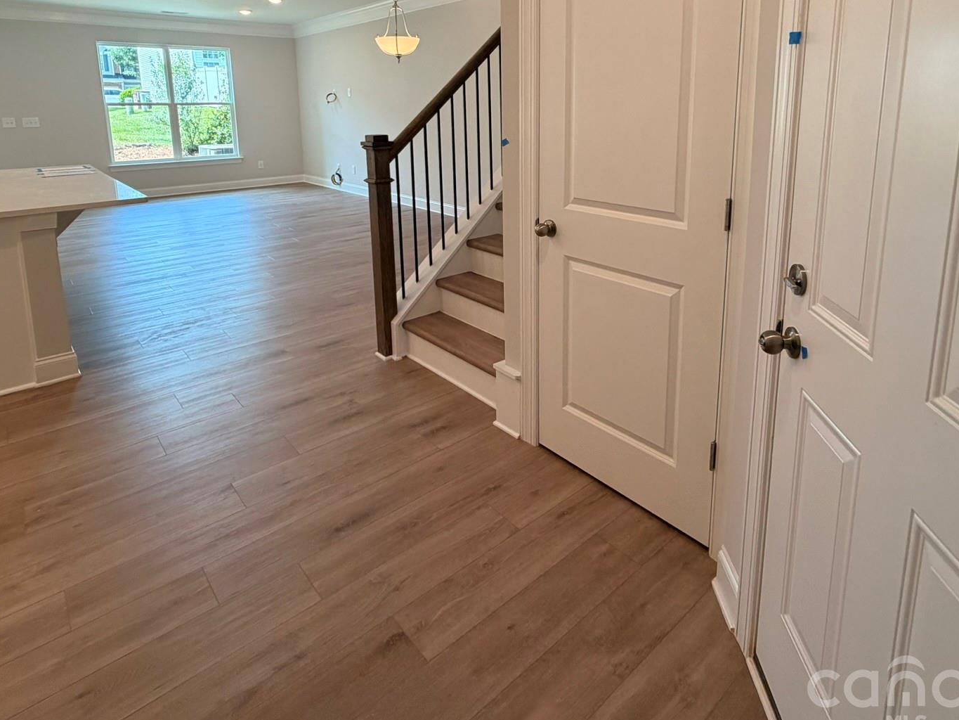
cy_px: 202
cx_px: 511
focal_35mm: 21
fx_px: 582
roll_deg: +1.0
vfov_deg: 60.8
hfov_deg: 78.9
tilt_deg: -9.1
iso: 160
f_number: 2.2
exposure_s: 1/120
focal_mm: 2.22
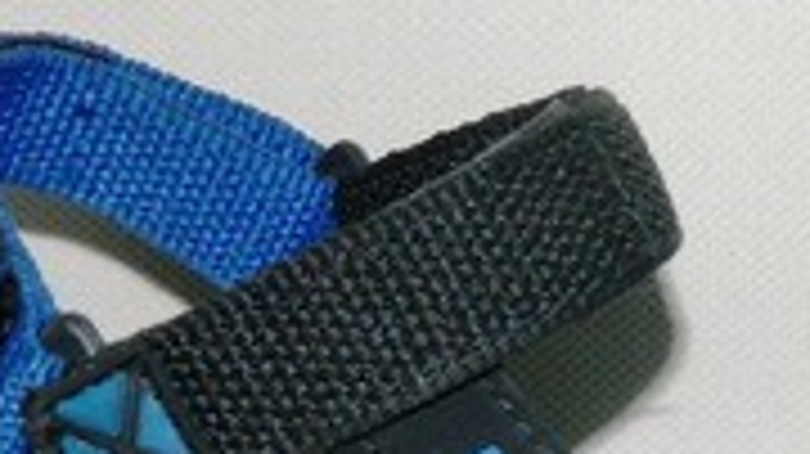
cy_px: 555
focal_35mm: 142
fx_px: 3048
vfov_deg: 8.4
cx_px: 760
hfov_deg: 14.9
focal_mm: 8.4
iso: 200
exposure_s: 1/50
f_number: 10.2
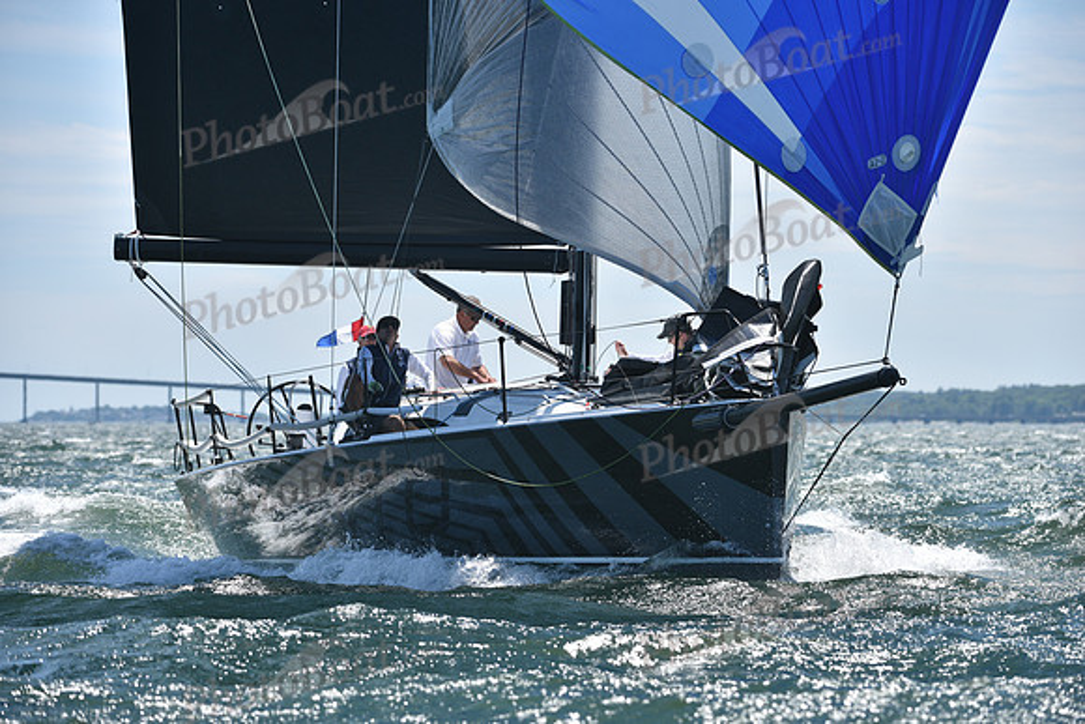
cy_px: 362
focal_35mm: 220
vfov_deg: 6.2
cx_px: 542
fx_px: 6632
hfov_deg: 9.4
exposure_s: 1/1000
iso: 250
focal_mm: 220
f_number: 6.3
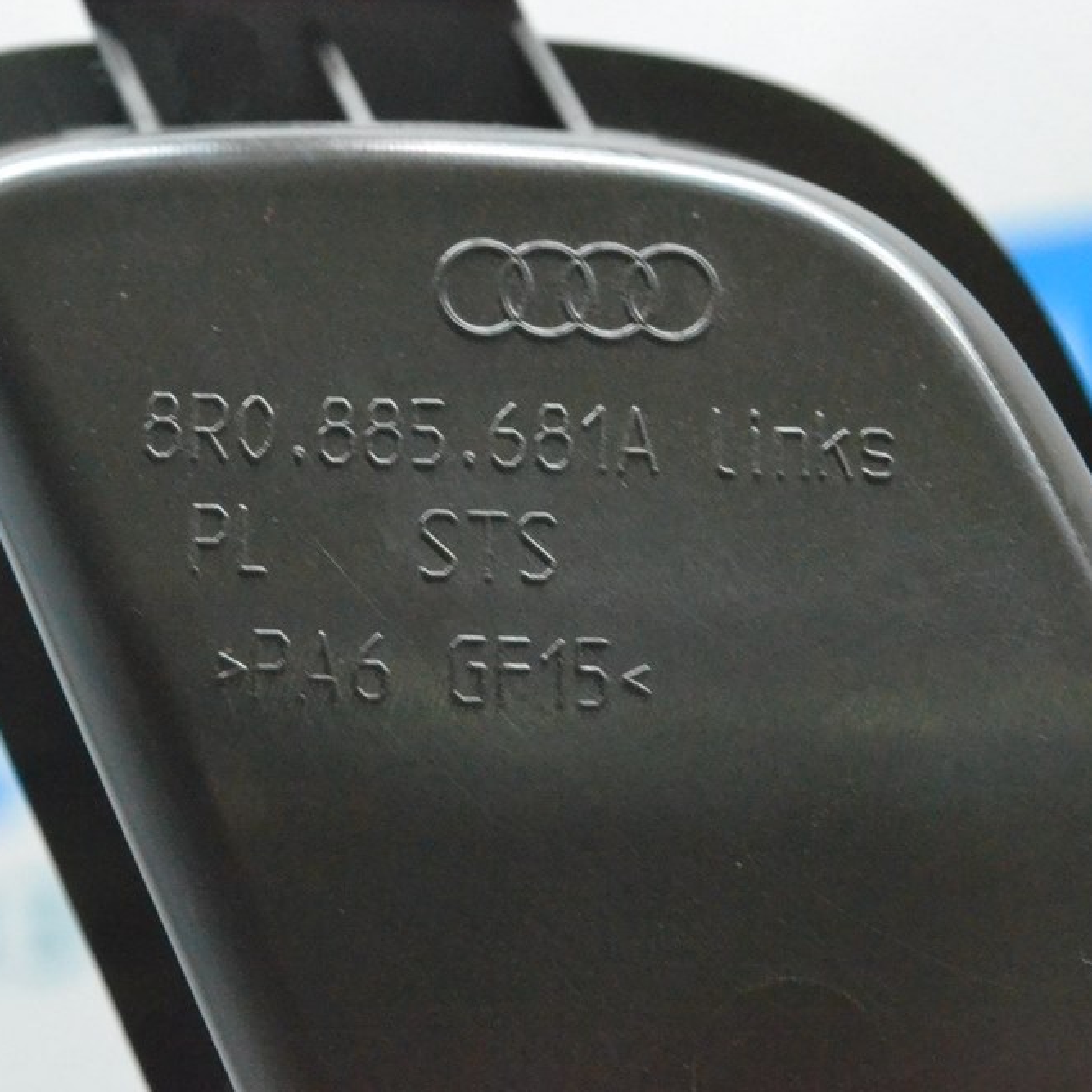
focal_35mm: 108
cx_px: 512
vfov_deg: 16.2
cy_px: 551
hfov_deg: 16.2
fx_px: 3842
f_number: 13
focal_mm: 55
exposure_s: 1/100
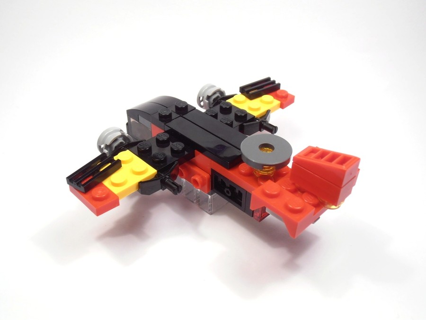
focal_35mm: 37
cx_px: 213
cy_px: 160
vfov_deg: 38.7
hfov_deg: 50.1
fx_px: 455
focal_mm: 6.61
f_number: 3.9
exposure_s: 1/60
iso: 80
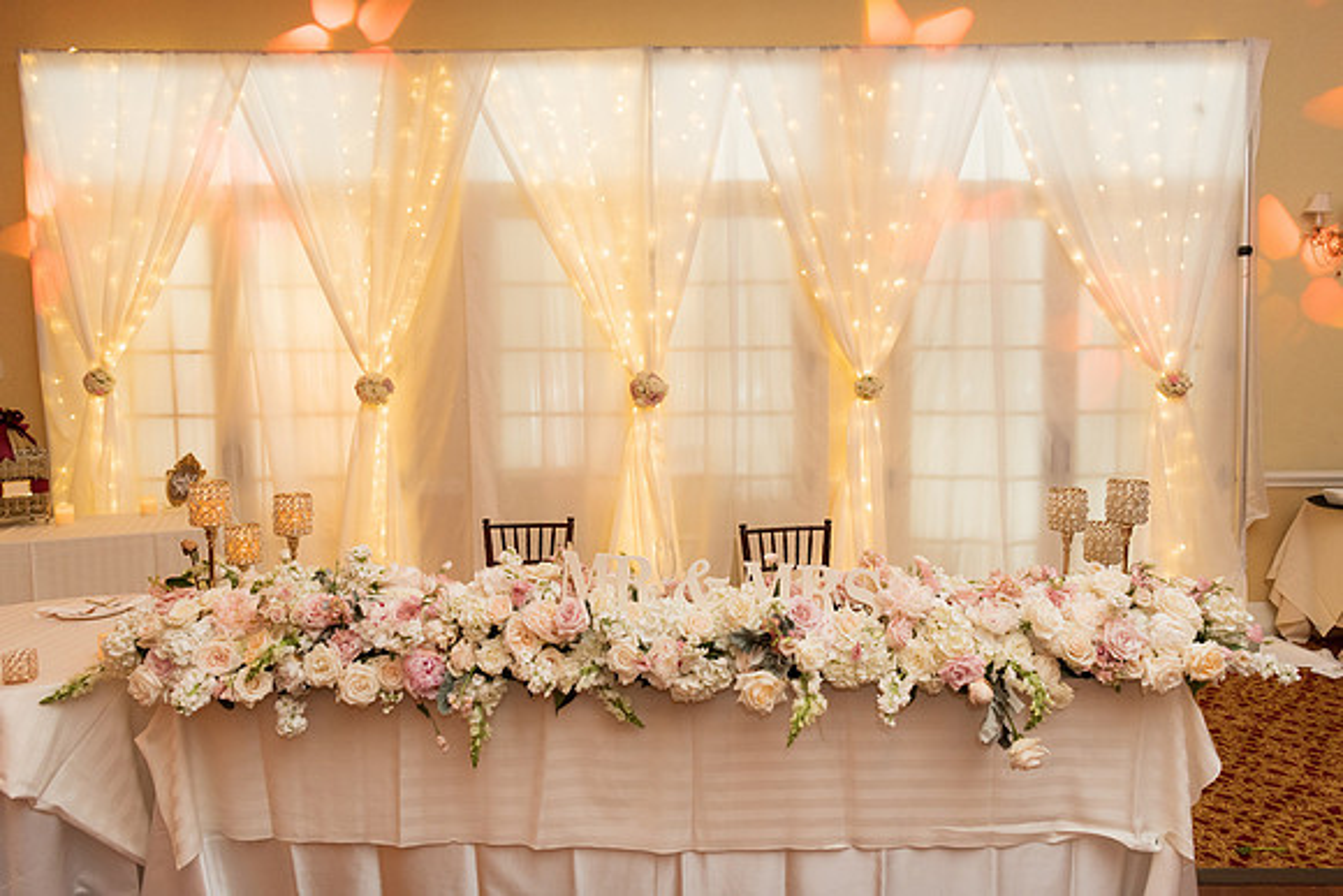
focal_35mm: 24
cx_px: 672
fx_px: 896
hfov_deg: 73.7
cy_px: 448
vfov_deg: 53.2
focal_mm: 24
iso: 720
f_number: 2.8
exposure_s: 1/125
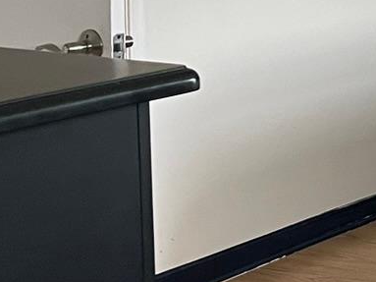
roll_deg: -0.9
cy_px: -7
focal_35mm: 139
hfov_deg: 12.4
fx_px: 1509
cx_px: 764
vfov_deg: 10.6
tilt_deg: -5.4
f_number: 1.6
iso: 250
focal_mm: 5.1
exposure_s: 1/60
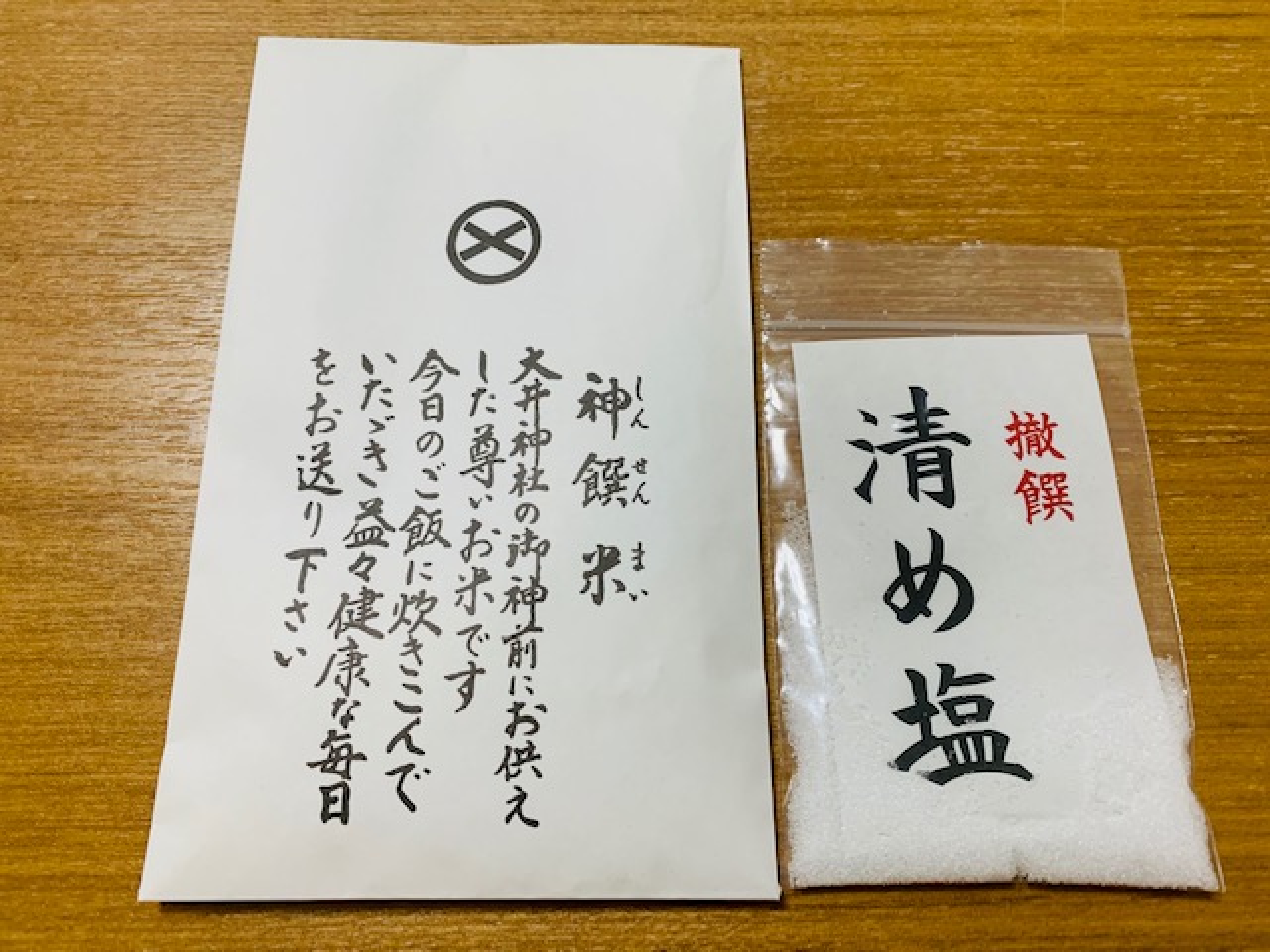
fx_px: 954
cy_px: 476
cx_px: 635
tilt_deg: -72.3
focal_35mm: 26
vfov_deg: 53.1
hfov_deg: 67.3
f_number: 1.8
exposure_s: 1/60
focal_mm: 4.25
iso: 100
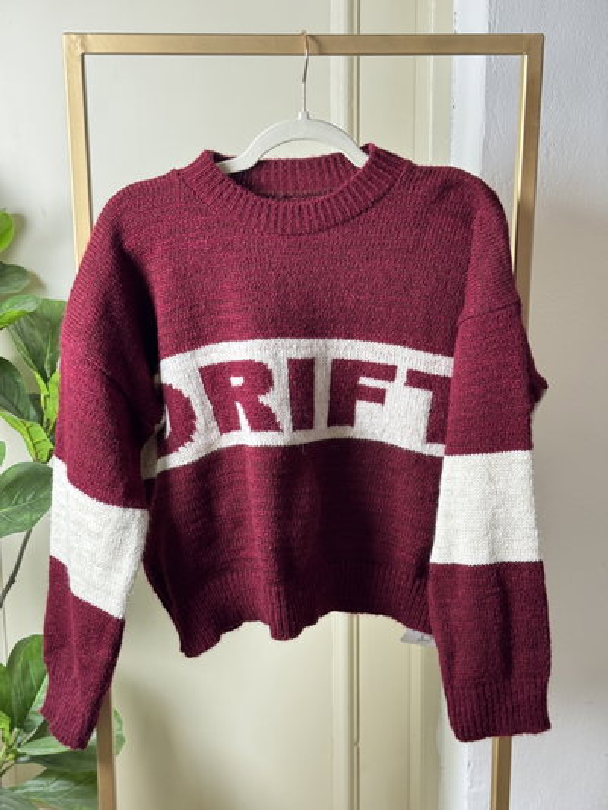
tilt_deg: -13.7
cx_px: 304
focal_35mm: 48
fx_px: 1124
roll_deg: +1.1
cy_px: 405
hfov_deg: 30.3
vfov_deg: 39.6
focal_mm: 6.76
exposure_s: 1/50
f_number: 1.78
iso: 80
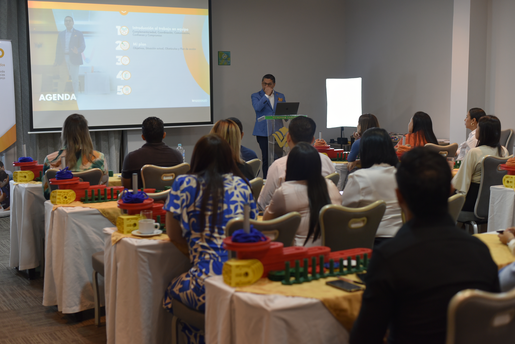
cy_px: 172
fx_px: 716
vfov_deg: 27.0
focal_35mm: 50
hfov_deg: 39.6
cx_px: 258
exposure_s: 1/125
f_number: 3.2
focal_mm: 50
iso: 800
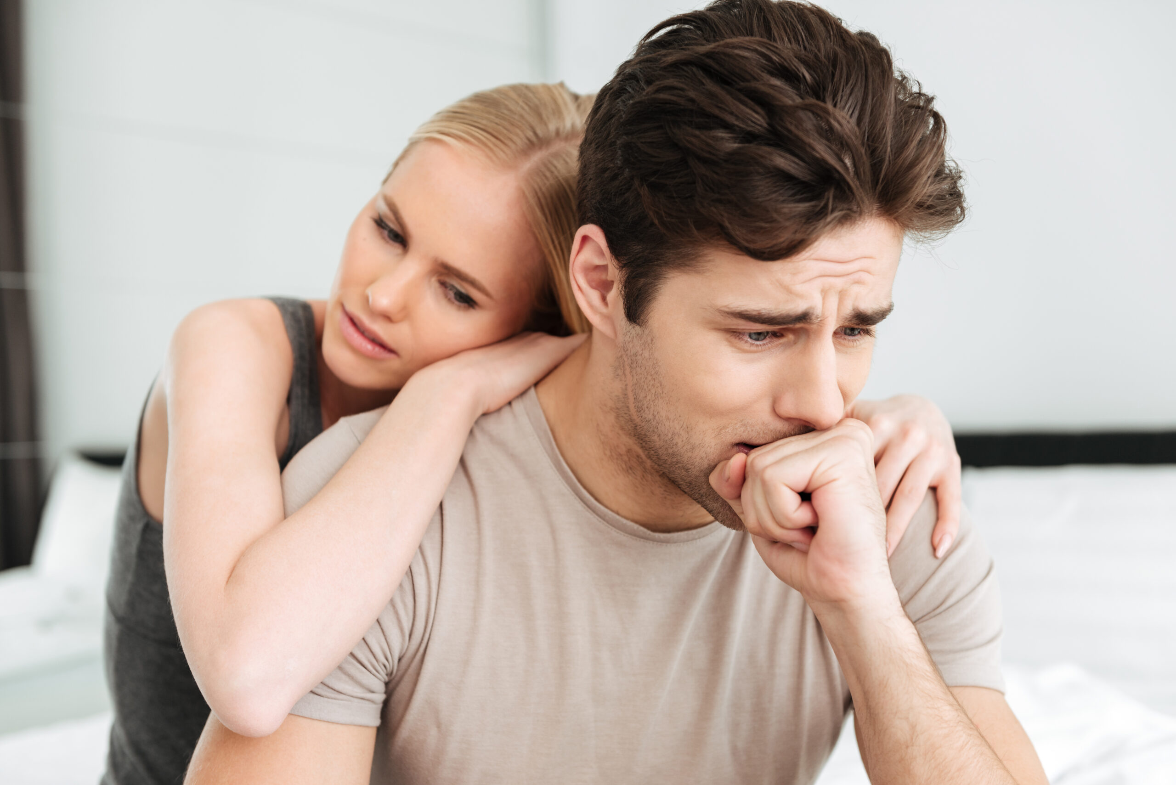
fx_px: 1634
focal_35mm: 50
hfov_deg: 39.6
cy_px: 392
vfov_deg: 27.0
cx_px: 588
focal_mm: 50
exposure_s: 1/320
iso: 320
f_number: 3.2
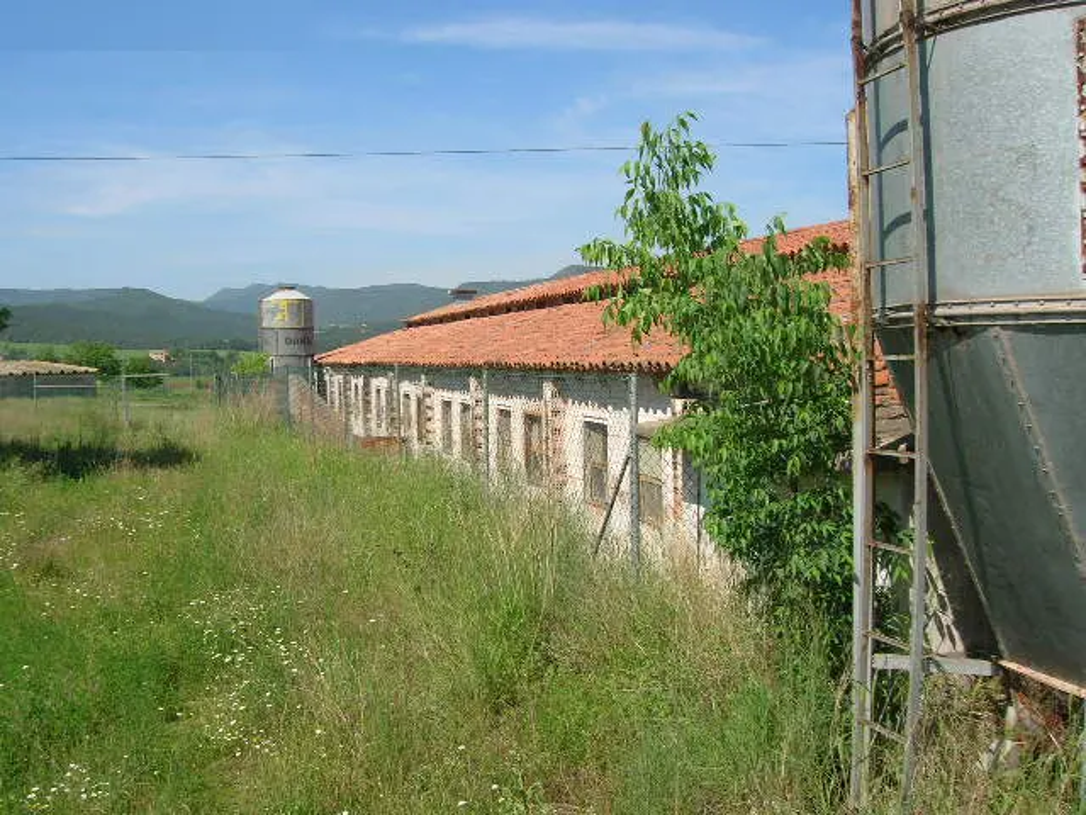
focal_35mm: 34
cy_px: 408
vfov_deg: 41.8
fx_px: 1067
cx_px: 543
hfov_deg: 54.0
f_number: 4.9
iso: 50
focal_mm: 5.7
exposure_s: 1/420
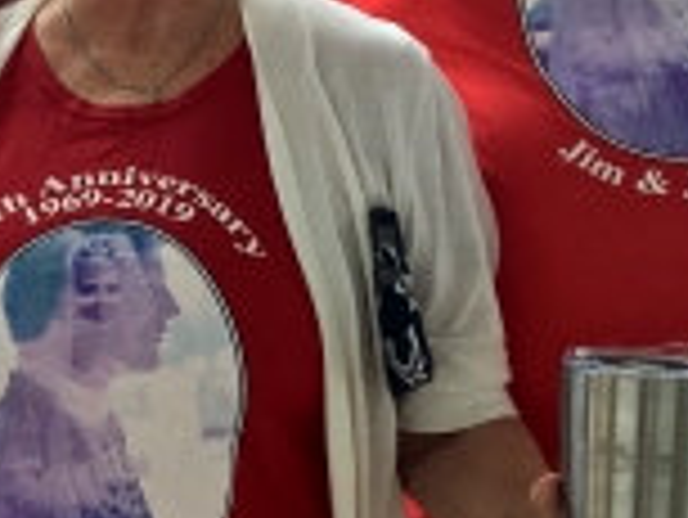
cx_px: -396
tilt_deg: -8.0
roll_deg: +0.9
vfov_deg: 12.3
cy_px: 212
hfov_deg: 14.9
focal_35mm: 121
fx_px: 2407
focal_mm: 4.15
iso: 32
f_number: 2.2
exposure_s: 1/120
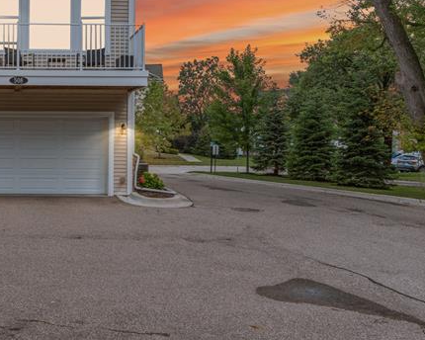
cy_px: 140
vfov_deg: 39.0
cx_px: 5
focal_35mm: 38
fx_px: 478
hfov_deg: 41.9
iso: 100
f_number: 8
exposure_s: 1/800
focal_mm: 17
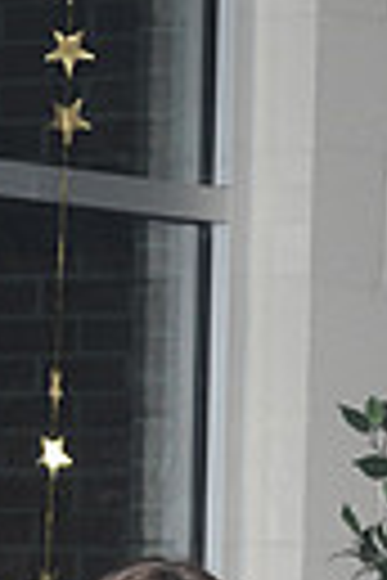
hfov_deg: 4.1
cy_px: 1295
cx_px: 261
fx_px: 5434
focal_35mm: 337
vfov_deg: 5.9
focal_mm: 75
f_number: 7.1
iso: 640
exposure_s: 1/125
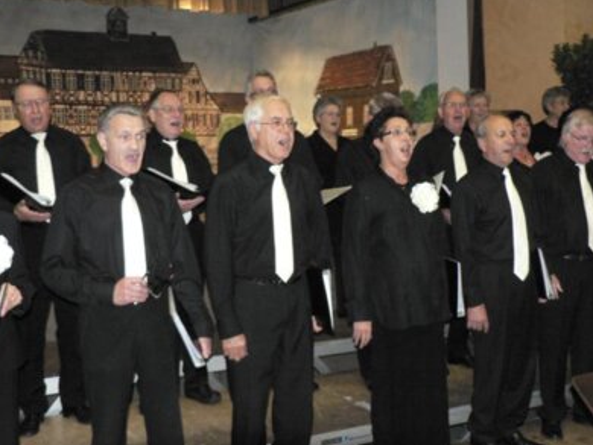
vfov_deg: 34.4
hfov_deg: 44.8
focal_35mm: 42
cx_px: 292
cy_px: 222
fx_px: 720
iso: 400
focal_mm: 6.8
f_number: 2.8
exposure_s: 1/60
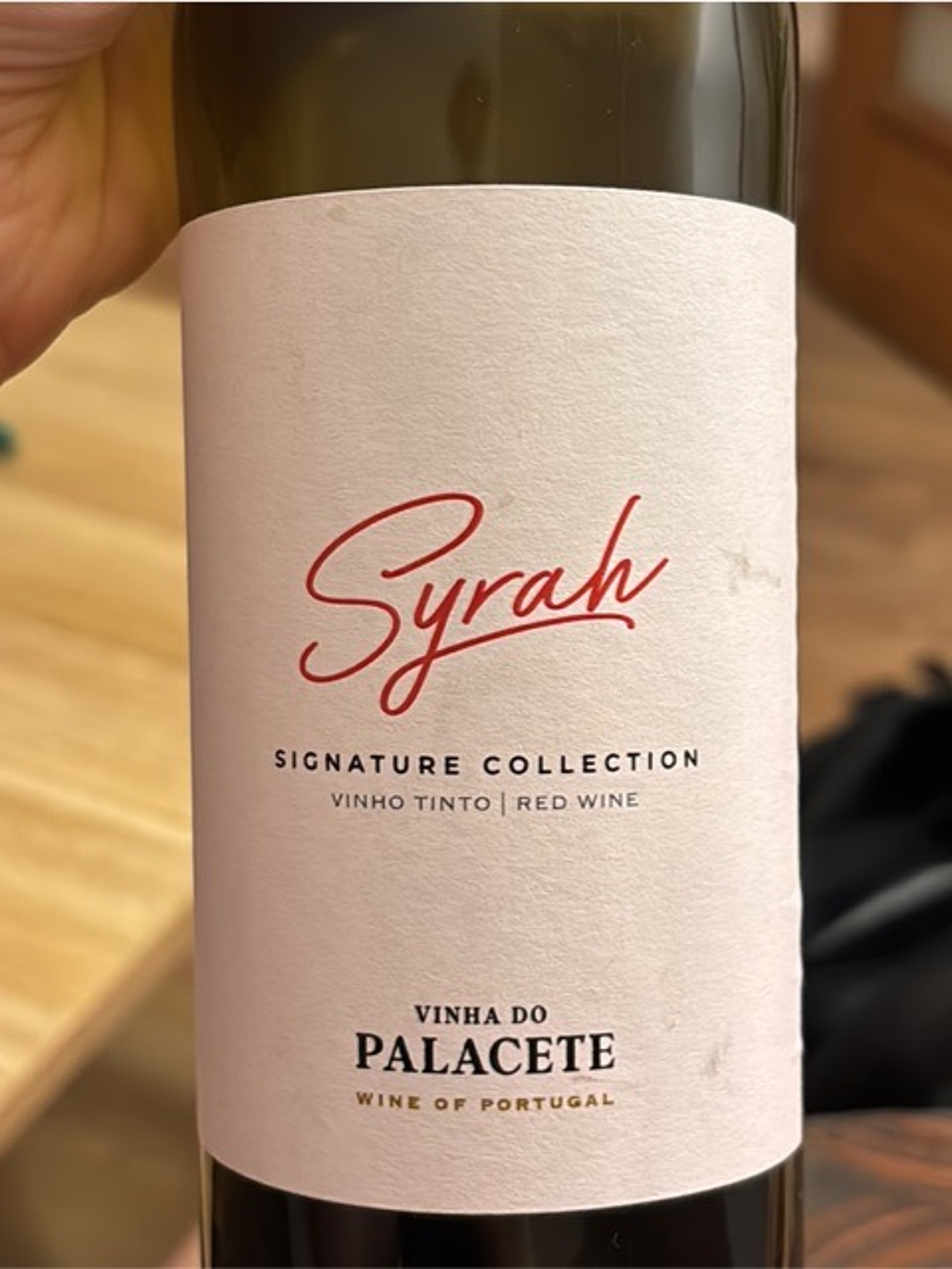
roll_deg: -0.6
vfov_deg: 65.3
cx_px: 476
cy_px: 634
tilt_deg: -33.5
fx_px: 990
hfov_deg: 51.4
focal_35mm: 27
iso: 640
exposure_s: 1/50
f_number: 1.6
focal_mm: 5.96
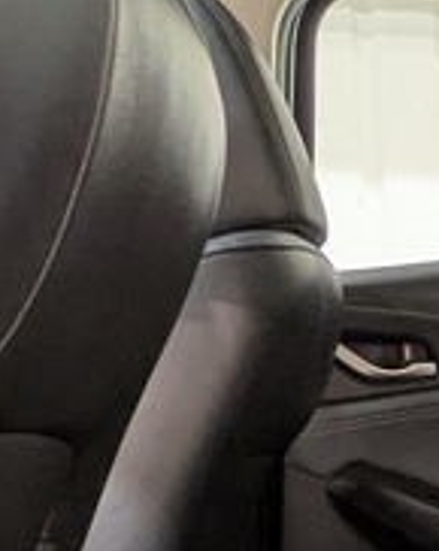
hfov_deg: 17.2
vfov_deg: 22.6
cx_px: 721
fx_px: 1254
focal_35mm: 77
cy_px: 675
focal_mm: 1.83
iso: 128
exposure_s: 1/30
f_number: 2.2
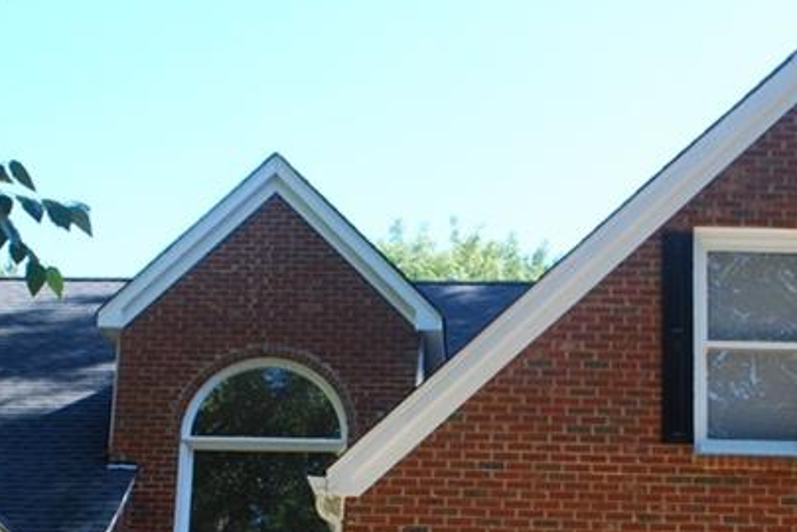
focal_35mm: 76
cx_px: 418
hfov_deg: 26.6
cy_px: 506
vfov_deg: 17.6
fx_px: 1684
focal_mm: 20
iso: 180
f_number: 5.6
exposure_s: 1/125
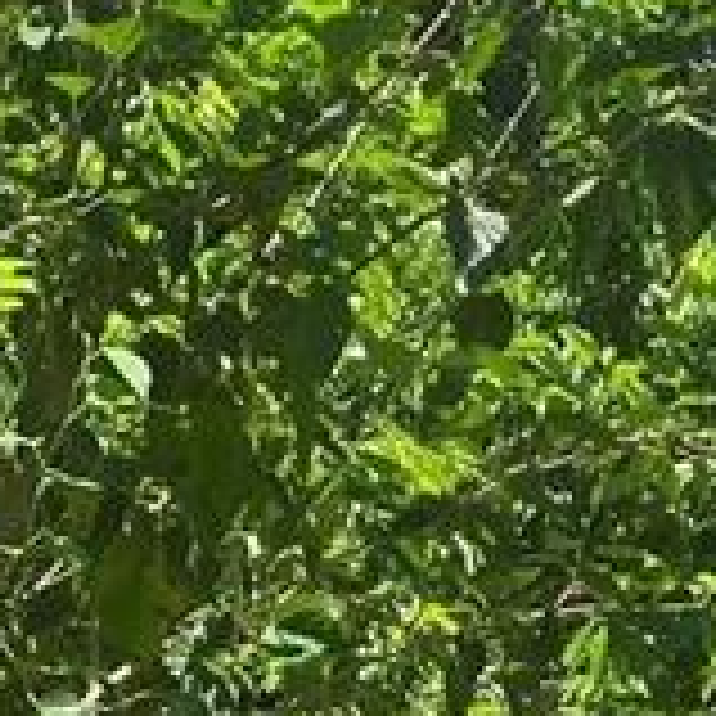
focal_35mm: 148
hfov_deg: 11.7
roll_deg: +1.0
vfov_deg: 11.8
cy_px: 513
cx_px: 608
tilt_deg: +5.2
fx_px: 3463
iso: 32
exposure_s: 1/827
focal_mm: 4.25
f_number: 1.8
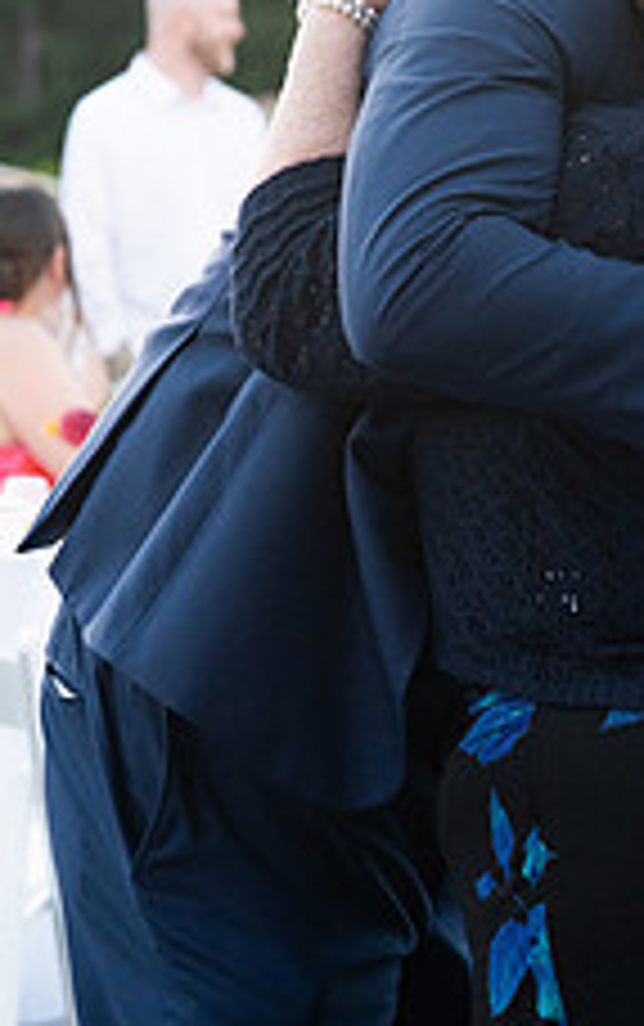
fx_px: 4790
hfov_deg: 7.6
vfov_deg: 12.2
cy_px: 425
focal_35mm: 171
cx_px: 892
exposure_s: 1/500
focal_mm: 61
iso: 2000
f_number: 4
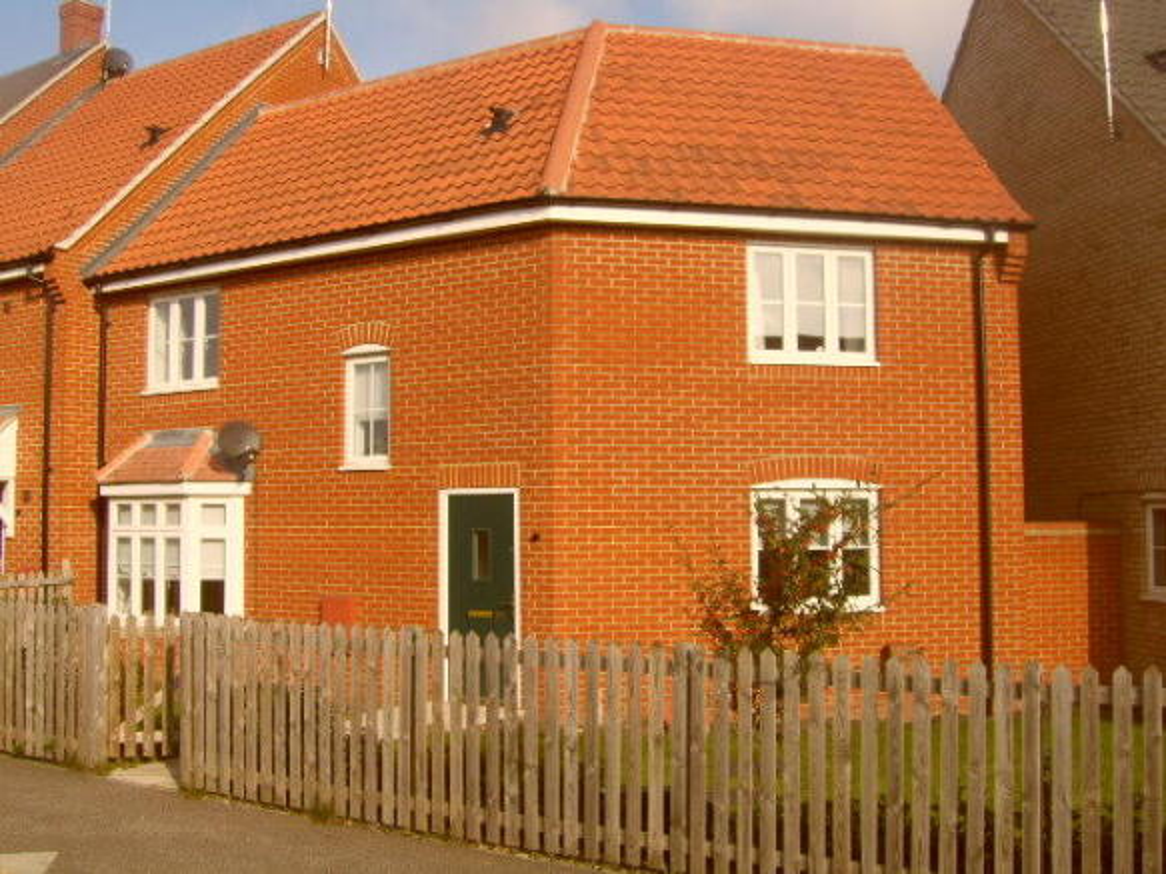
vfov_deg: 37.7
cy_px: 437
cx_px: 583
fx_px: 1280
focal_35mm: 38
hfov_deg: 49.0
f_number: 6.4
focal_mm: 7.8
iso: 50
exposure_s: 1/320
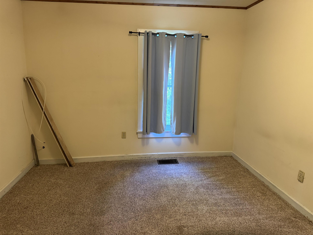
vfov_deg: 56.8
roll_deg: -0.7
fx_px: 217
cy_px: 118
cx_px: 156
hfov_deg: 71.6
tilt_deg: -11.6
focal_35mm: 24
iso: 500
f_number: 1.78
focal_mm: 6.76
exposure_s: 1/60
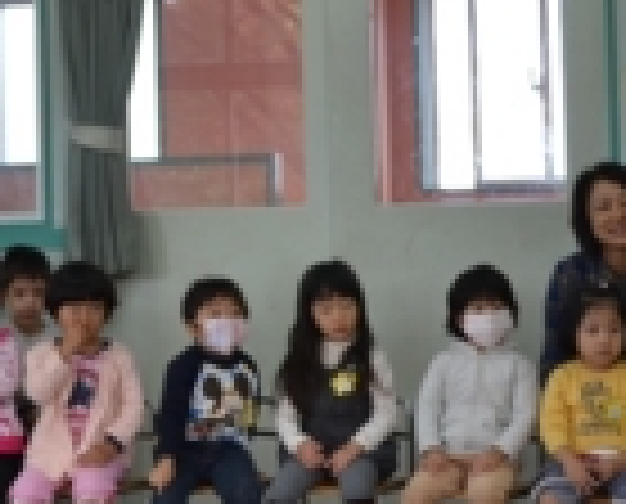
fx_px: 1951
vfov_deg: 14.7
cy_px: 146
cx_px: 117
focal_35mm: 105
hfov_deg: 18.1
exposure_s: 1/80
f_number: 4.5
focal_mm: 26
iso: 400
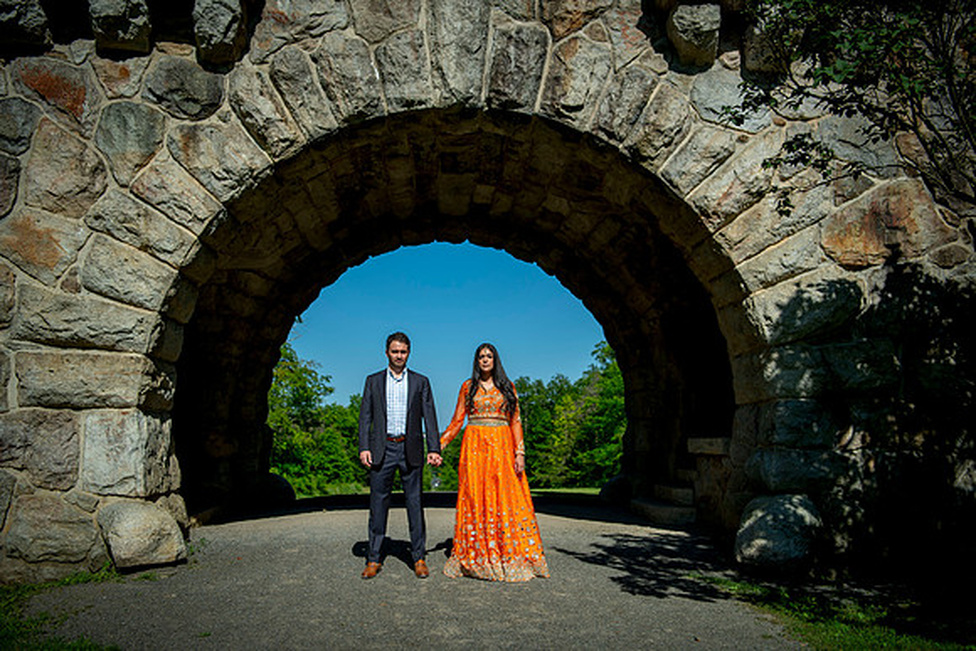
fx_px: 994
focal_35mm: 37
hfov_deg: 52.3
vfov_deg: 36.3
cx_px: 488
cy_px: 317
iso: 160
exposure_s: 1/4000
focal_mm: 35
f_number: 2.8
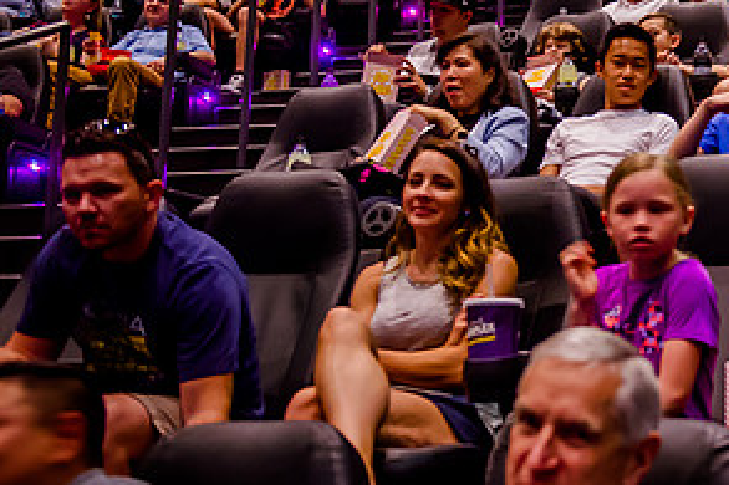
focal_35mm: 74
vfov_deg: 18.3
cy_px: 134
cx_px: 726
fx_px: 1498
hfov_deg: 26.0
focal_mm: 36
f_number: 2.8
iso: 5000
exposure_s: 1/15
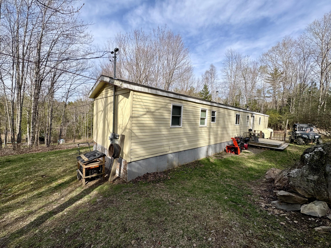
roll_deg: -1.3
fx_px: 134
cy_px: 124
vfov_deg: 85.7
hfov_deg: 102.1
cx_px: 166
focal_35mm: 14
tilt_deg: -3.3
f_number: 2.2
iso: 50
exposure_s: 1/1449
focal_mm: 2.22
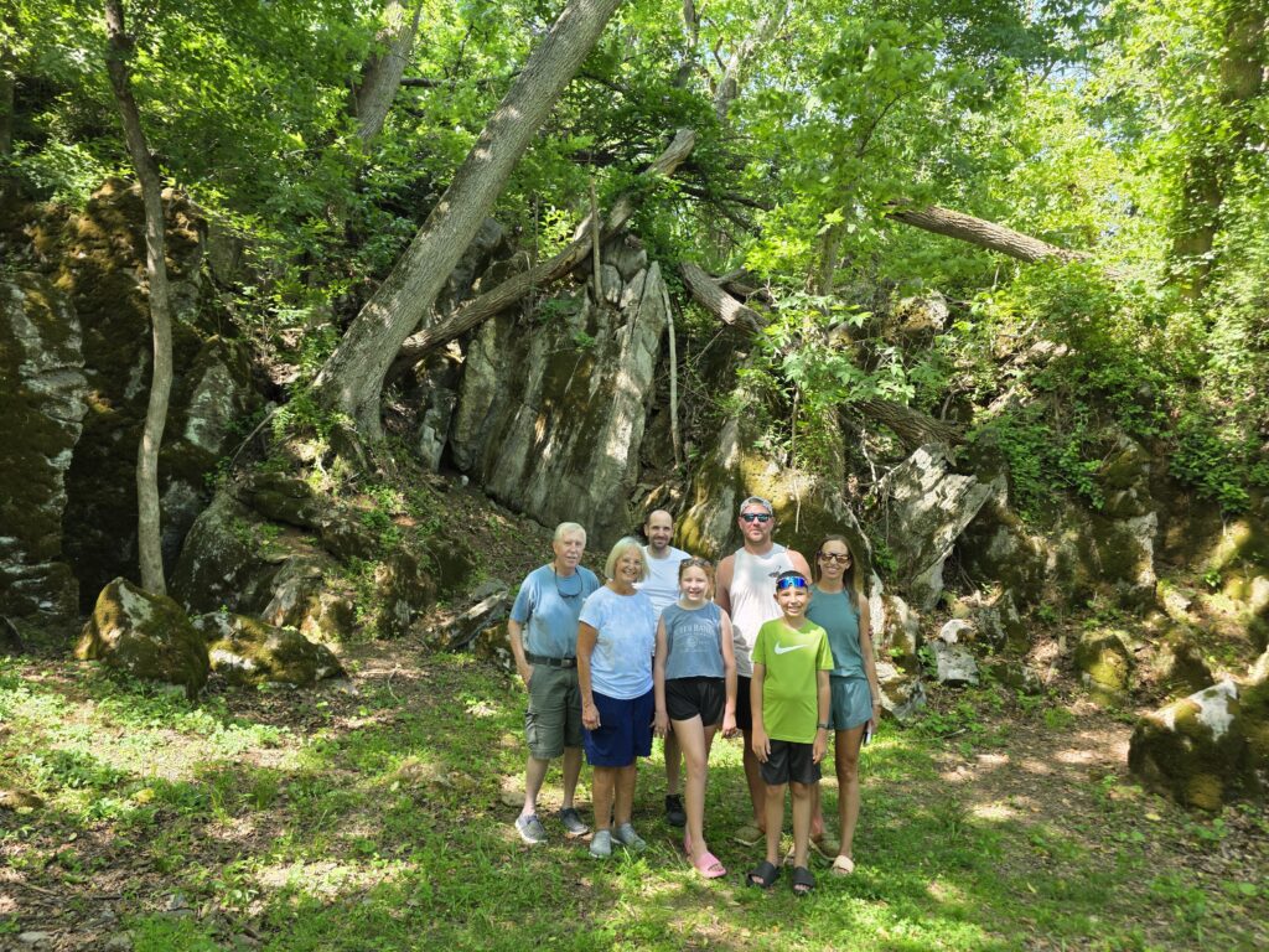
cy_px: 476
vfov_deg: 58.9
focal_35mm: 23
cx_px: 634
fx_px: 843
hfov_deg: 73.9
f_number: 1.7
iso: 80
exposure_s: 1/180
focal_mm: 6.3
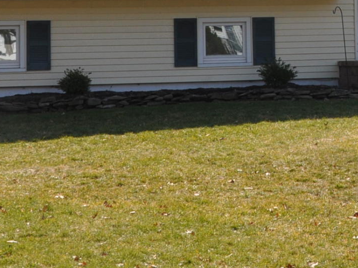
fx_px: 1499
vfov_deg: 10.0
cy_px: -85
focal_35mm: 145
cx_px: 417
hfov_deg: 13.3
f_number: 13
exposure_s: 1/200
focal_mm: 24
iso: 200
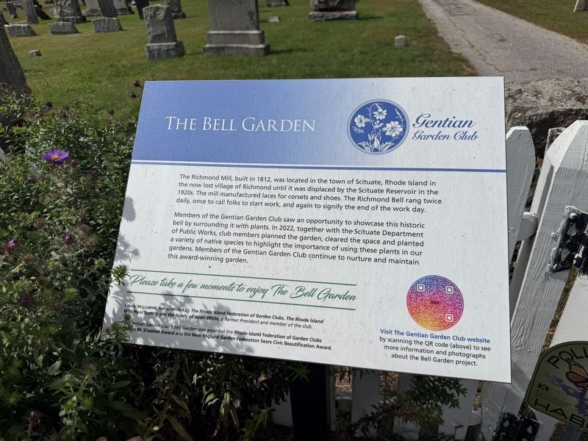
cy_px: 220
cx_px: 294
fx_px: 408
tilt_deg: -29.5
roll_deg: +3.1
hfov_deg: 71.6
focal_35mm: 24
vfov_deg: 56.8
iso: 64
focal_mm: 6.76
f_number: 1.78
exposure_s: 1/14286
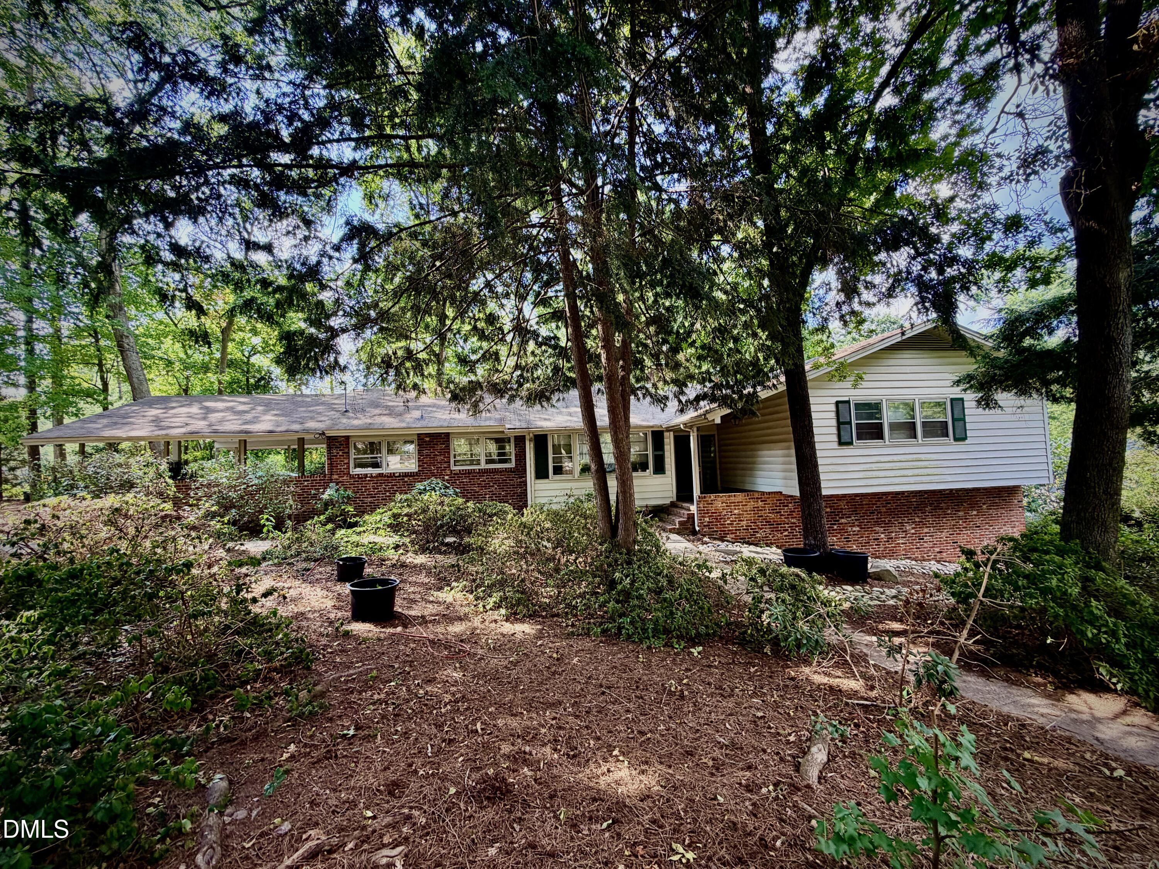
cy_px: 434
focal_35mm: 14
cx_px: 580
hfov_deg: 102.1
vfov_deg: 85.7
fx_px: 469
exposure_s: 1/121
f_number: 2.2
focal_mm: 2.22
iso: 64
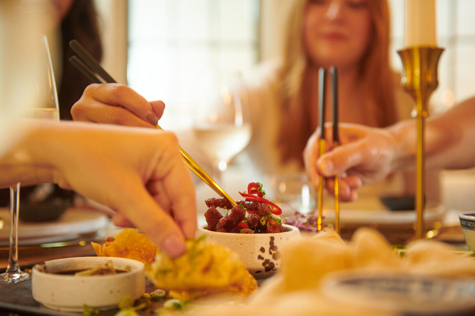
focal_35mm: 49
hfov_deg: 40.3
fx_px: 646
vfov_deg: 27.5
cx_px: 237
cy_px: 159
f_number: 2.8
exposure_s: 1/60
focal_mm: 48
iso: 800
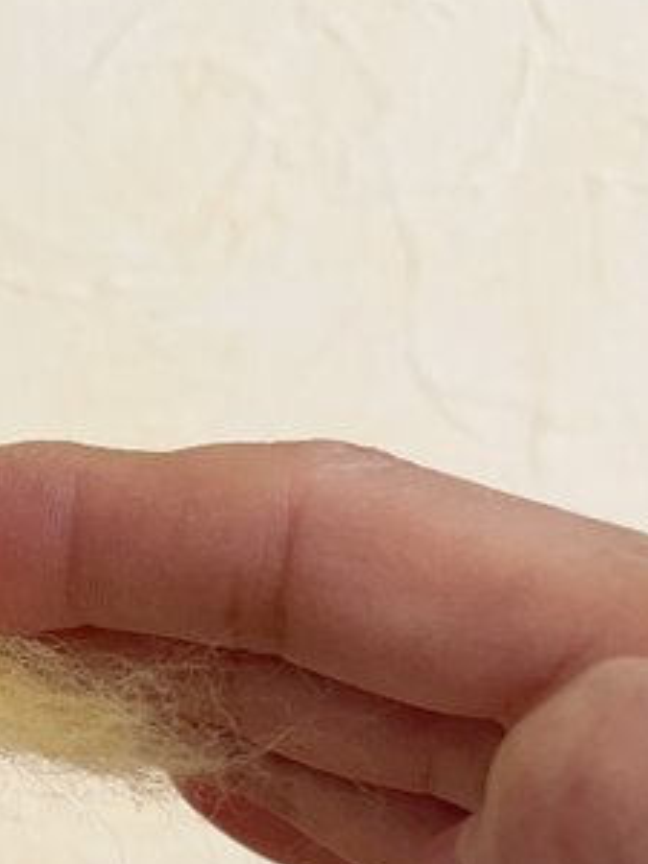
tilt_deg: -37.0
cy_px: 888
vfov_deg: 24.9
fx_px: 1847
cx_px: -52
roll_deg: -1.7
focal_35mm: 74
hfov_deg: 19.1
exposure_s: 1/120
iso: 125
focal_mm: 5.1
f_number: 1.6
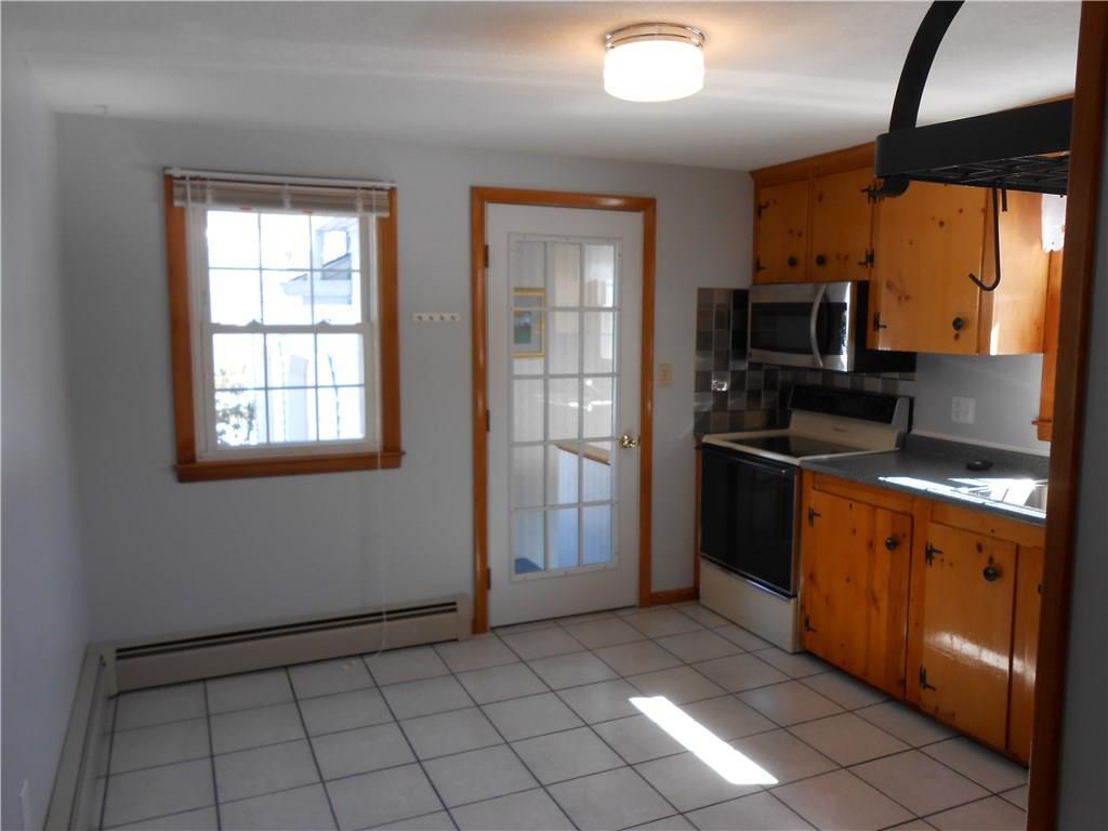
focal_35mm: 26
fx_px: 832
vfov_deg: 53.1
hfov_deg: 67.3
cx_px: 554
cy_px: 416
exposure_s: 1/40
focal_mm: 4.6
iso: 80
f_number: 3.5
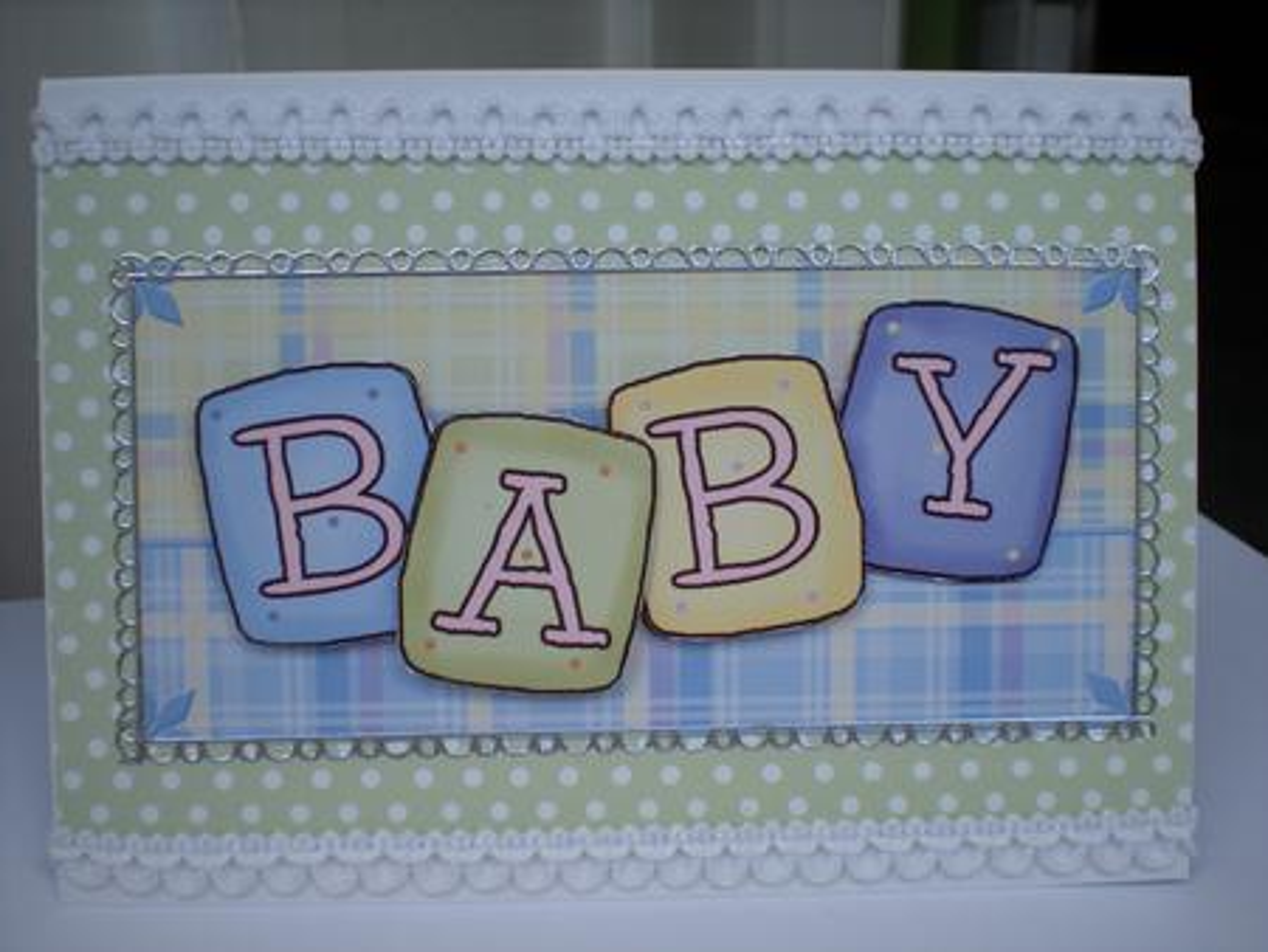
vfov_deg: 37.8
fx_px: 1393
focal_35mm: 38
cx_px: 634
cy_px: 476
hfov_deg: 49.0
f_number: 4.6
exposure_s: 1/287
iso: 64
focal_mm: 6.3
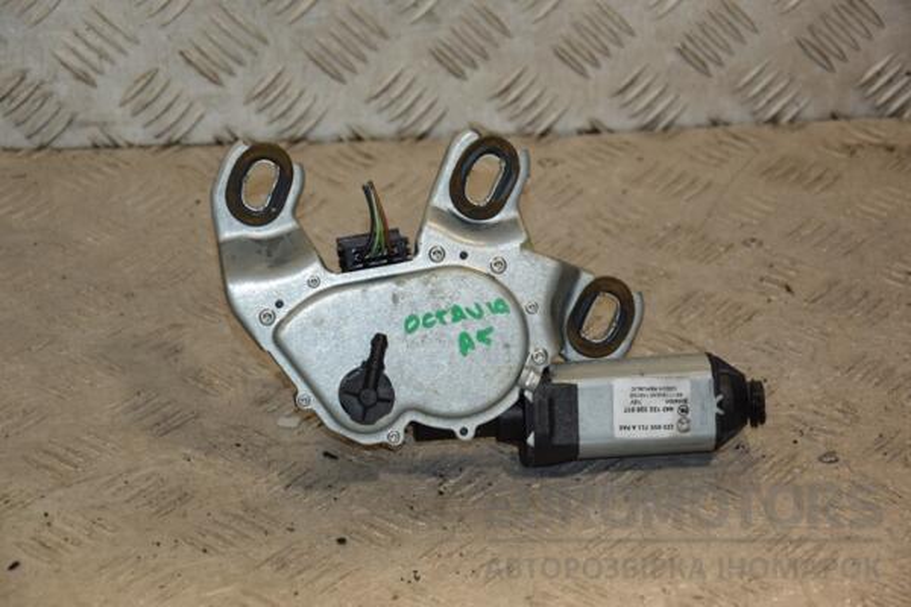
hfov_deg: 18.2
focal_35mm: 112
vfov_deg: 12.2
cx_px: 456
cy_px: 304
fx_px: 2847
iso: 800
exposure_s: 1/200
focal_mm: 75
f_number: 5.6
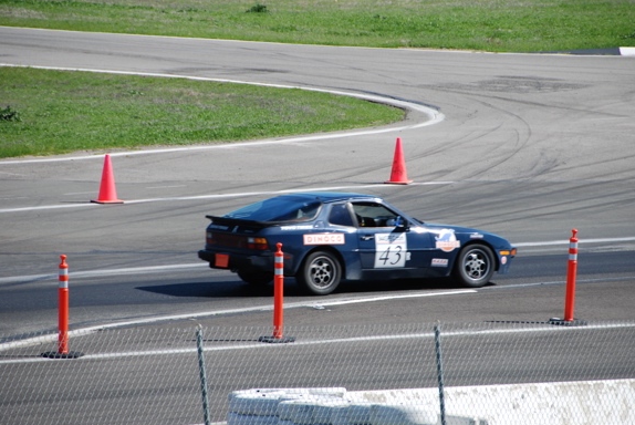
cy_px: 199
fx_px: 5897
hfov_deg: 6.2
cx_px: 351
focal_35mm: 334
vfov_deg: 4.1
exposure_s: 1/800
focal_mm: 200
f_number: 5.6
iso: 200
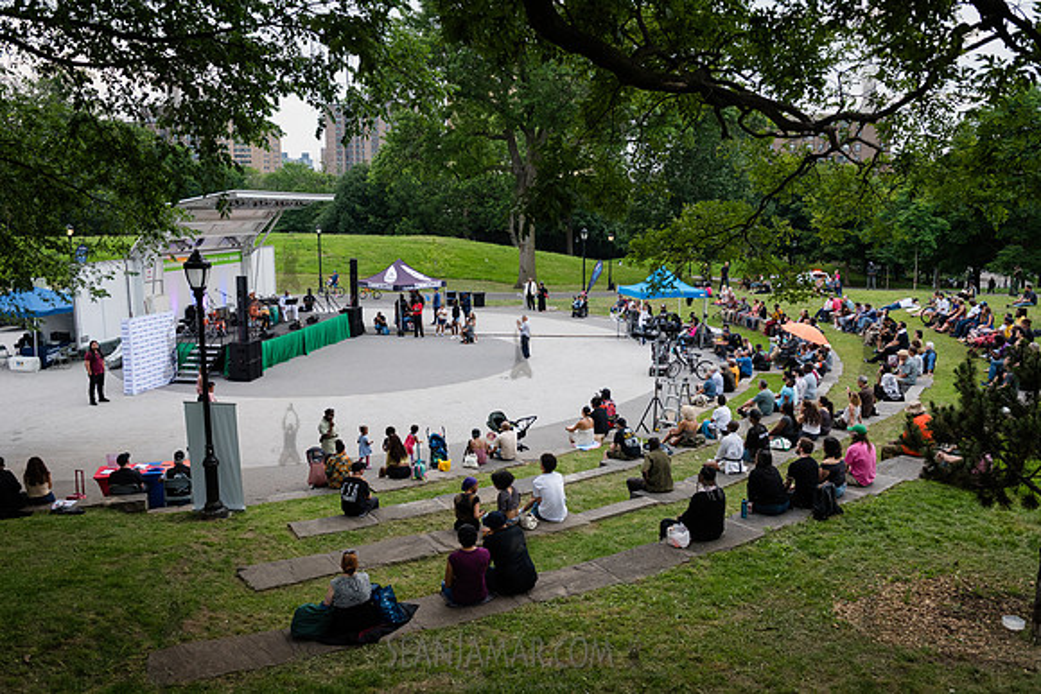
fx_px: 845
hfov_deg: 63.3
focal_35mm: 29
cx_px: 520
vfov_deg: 44.7
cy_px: 347
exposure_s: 1/640
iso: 1000
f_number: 4.5
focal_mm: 29
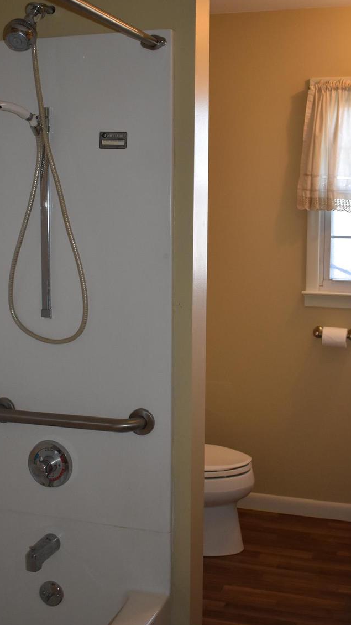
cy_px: 279
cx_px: 189
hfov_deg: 25.4
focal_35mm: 47
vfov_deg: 43.7
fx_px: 778
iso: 800
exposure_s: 1/200
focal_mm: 22
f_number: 4
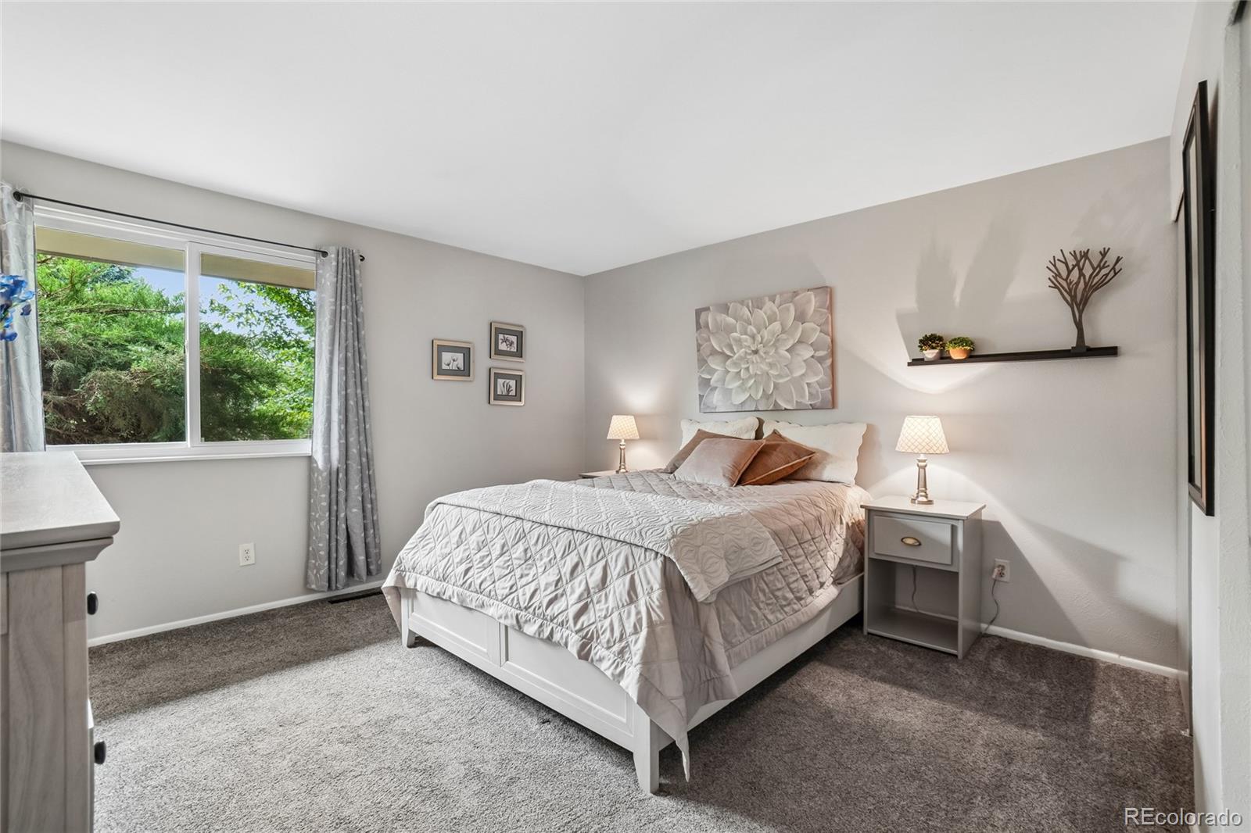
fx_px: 521
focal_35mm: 15
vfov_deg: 77.3
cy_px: 416
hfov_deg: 100.4
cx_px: 626
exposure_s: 1/8
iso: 400
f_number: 8
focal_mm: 10
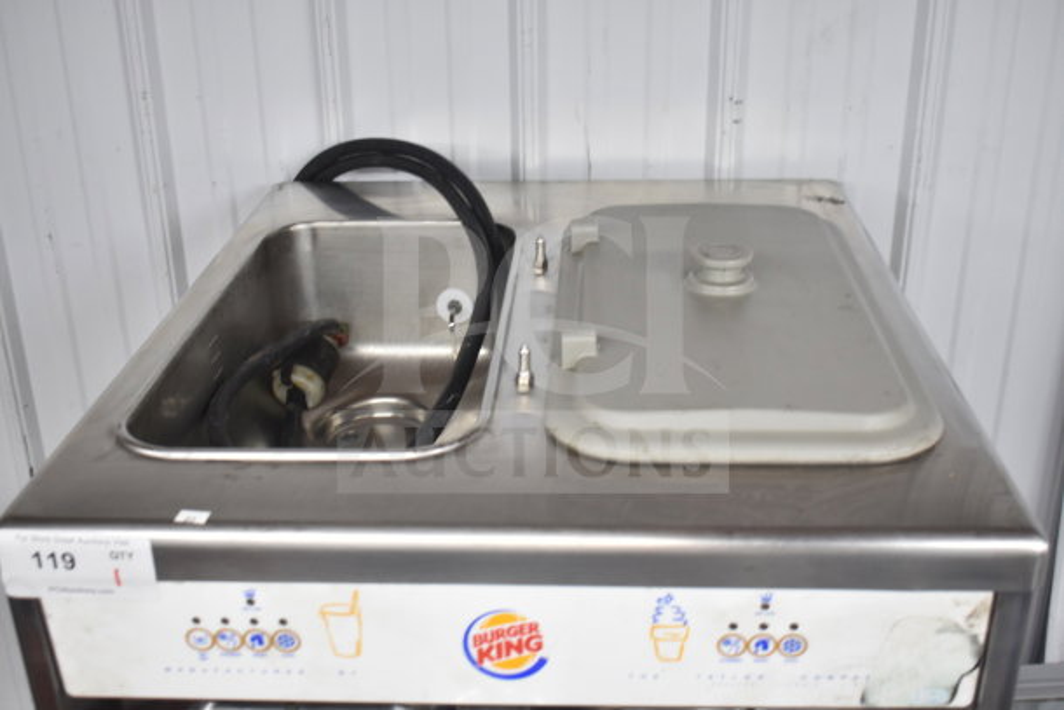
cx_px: 532
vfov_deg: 31.9
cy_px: 355
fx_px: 1242
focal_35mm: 42
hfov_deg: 46.4
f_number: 4.2
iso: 640
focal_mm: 28
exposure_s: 1/50
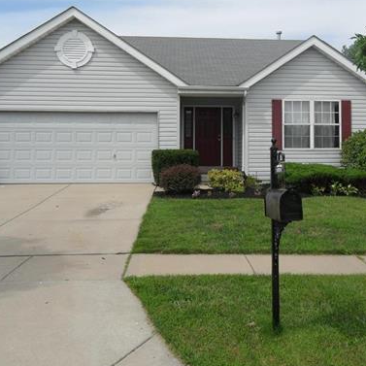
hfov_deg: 45.7
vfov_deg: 45.7
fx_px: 431
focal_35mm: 36
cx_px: 223
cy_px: 141
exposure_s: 1/1000
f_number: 4
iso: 80
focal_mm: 4.3
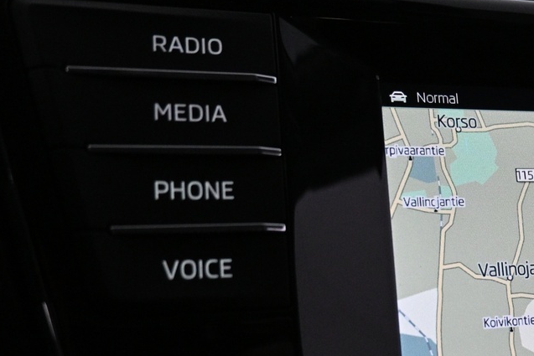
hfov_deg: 30.3
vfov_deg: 22.2
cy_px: 240
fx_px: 905
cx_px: 548
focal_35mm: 61
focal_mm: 16
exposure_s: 1/160
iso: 1600
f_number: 3.5
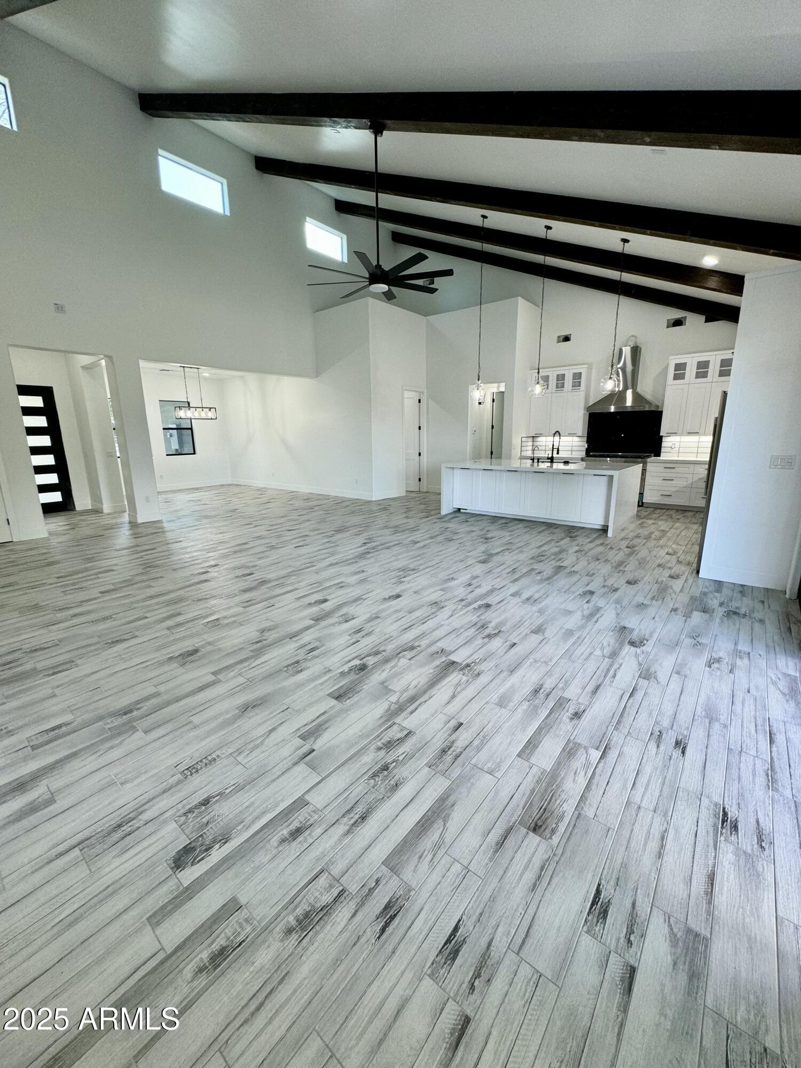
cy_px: 534
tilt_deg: -13.5
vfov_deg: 102.1
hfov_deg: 85.7
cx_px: 400
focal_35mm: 14
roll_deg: +1.4
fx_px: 432
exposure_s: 1/120
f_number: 2.2
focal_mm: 2.22
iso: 125
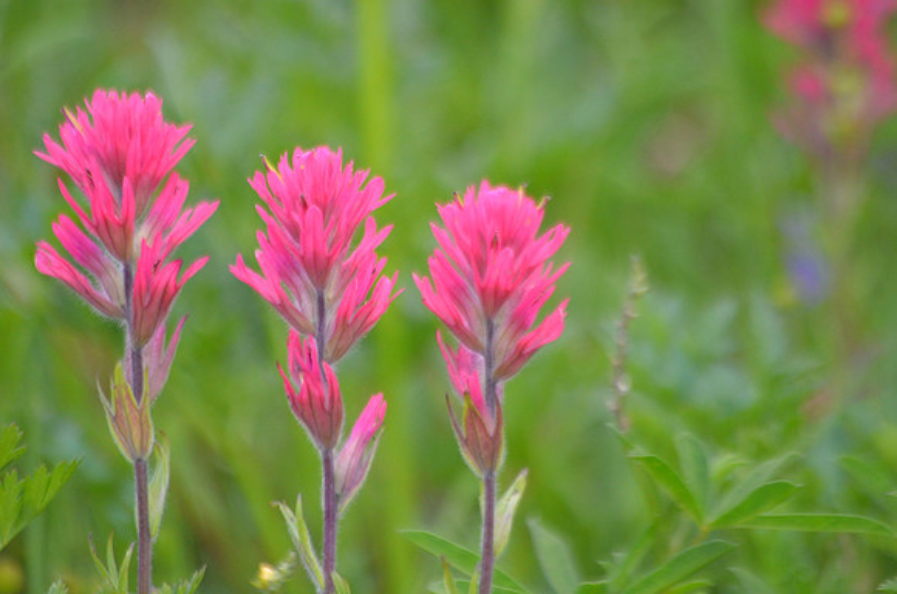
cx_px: 448
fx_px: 11188
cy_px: 297
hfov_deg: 4.6
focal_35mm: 450
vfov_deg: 3.0
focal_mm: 300
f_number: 5.6
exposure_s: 1/500
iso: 1400
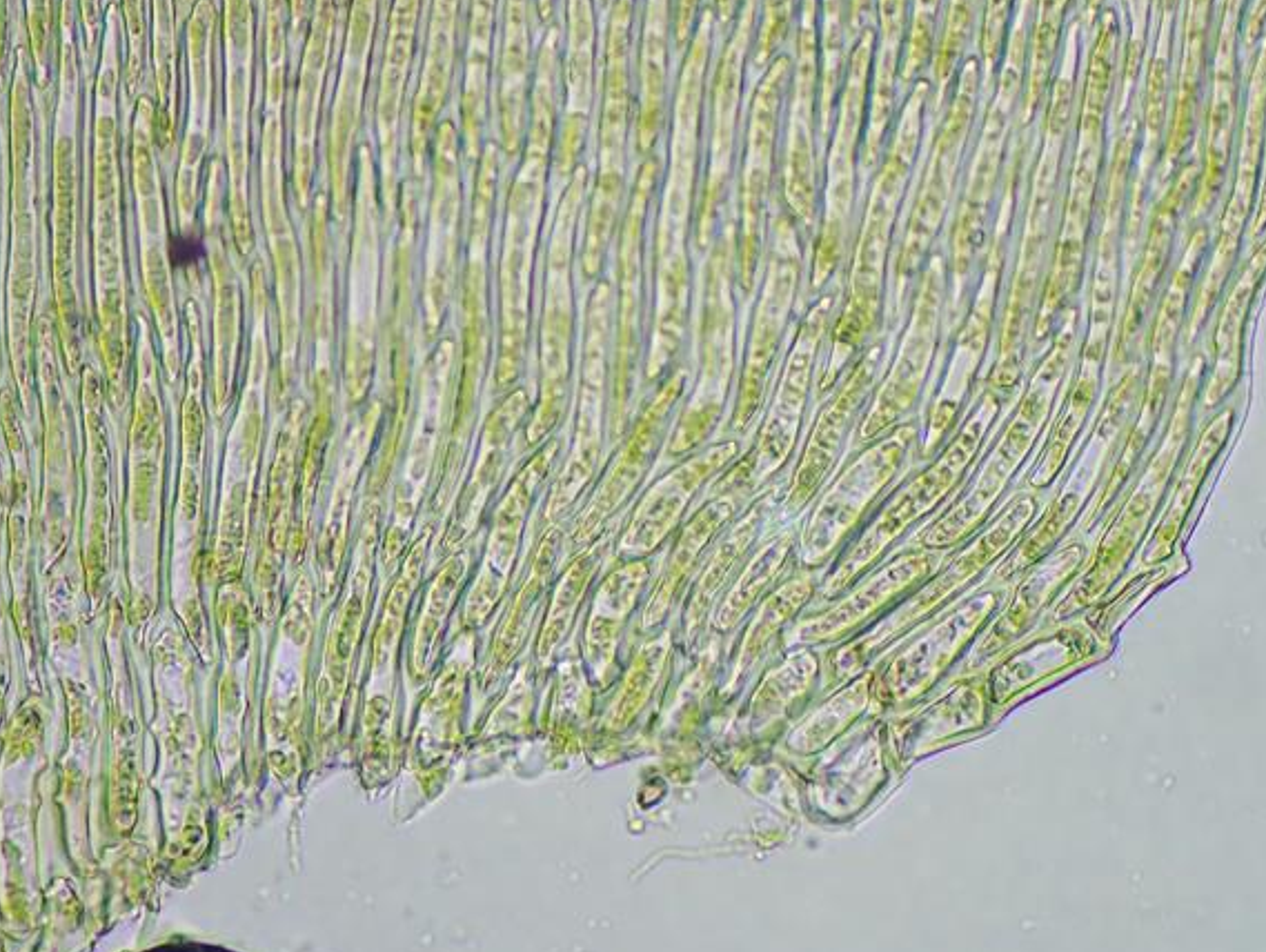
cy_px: 485
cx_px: 698
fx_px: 2014
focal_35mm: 55
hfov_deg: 34.9
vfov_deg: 26.6
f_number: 3.2
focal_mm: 8.99
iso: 200
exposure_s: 1/80
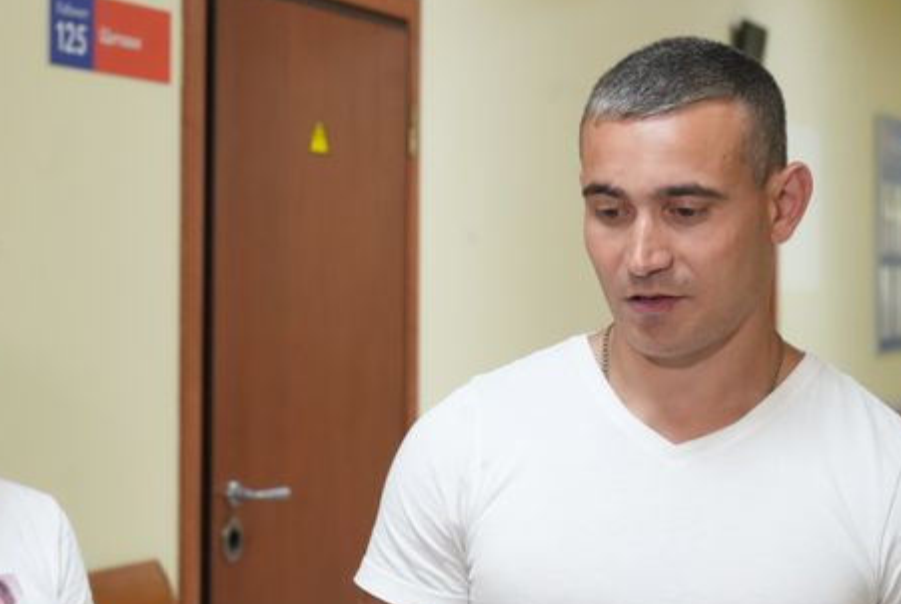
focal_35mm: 88
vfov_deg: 15.6
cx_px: 301
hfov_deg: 23.0
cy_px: 298
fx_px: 2205
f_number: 5.6
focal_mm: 57
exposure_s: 1/200
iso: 5000
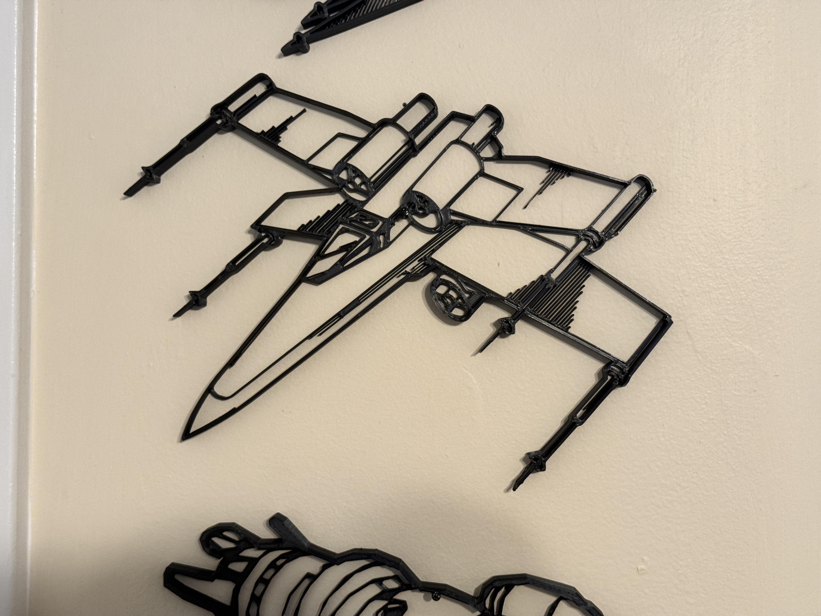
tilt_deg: -1.5
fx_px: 1138
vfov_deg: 30.3
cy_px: 308
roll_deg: -1.3
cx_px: 410
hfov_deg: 39.7
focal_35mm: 48
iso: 160
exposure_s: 1/60
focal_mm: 6.86
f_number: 1.78
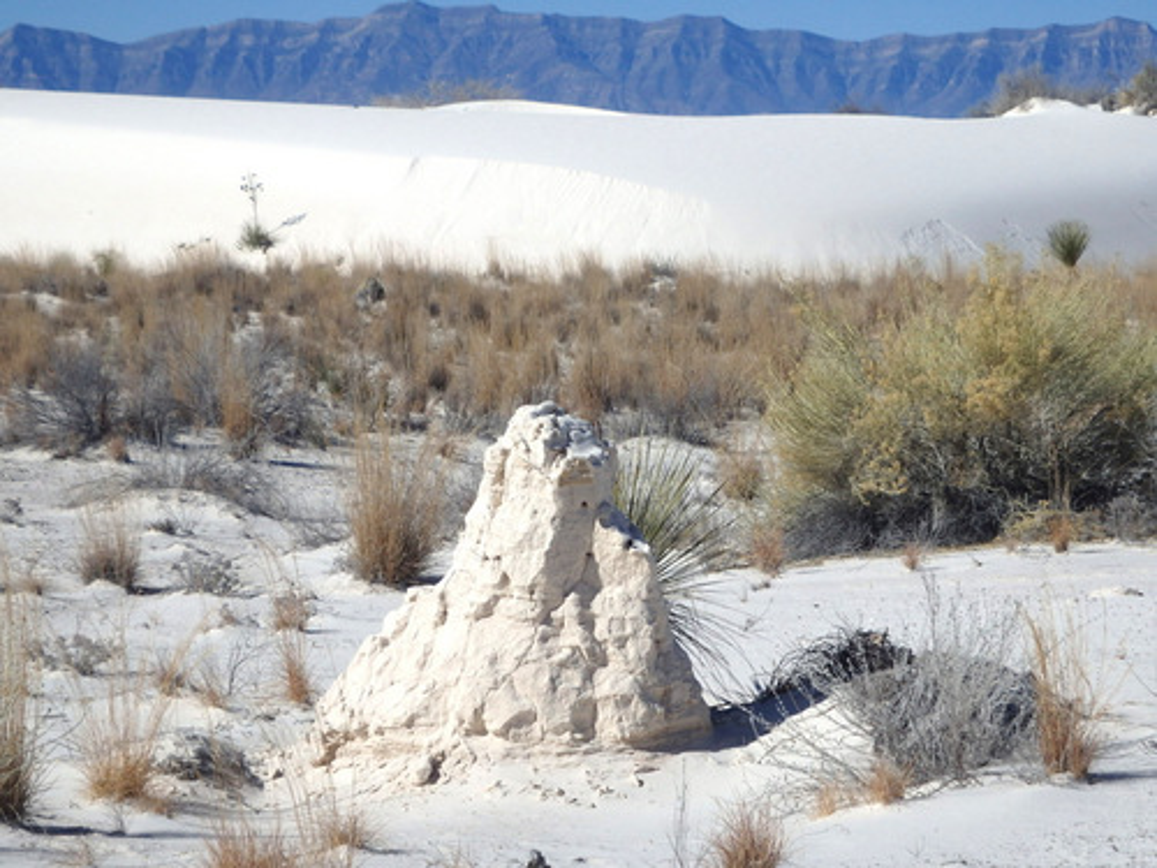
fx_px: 4679
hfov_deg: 14.1
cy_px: 434
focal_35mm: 140
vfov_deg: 10.6
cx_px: 578
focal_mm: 25
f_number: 18
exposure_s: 1/200
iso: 125
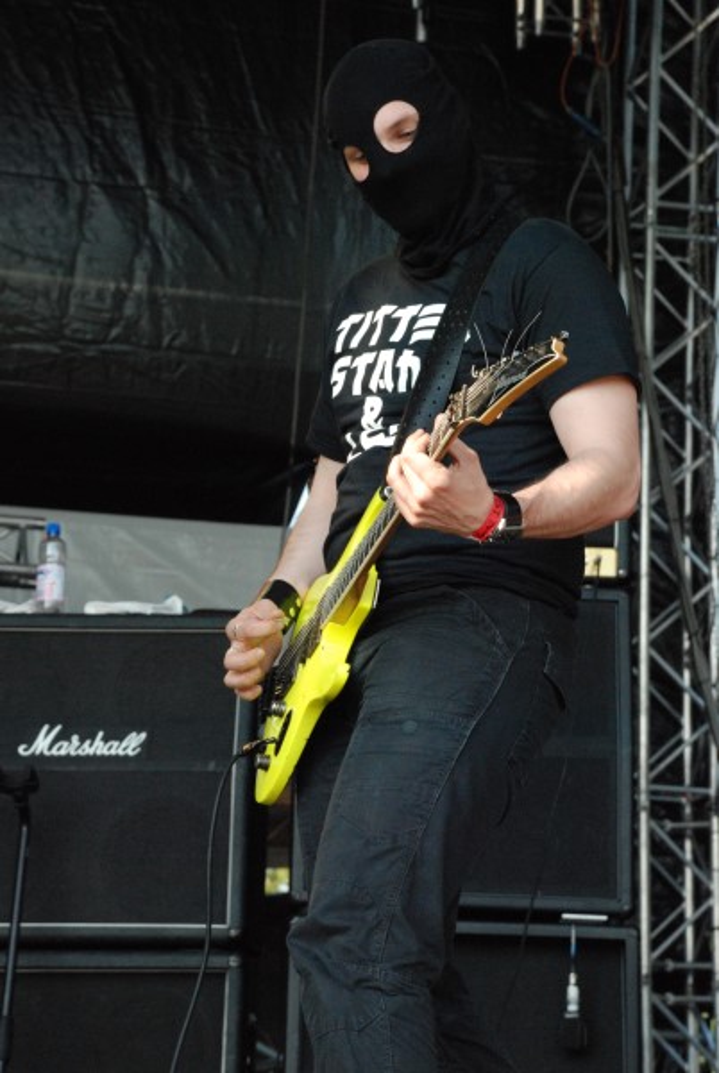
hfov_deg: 13.1
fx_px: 3135
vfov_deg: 19.4
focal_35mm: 105
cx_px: 360
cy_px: 536
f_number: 9.5
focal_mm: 70
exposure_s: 1/350
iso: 1600
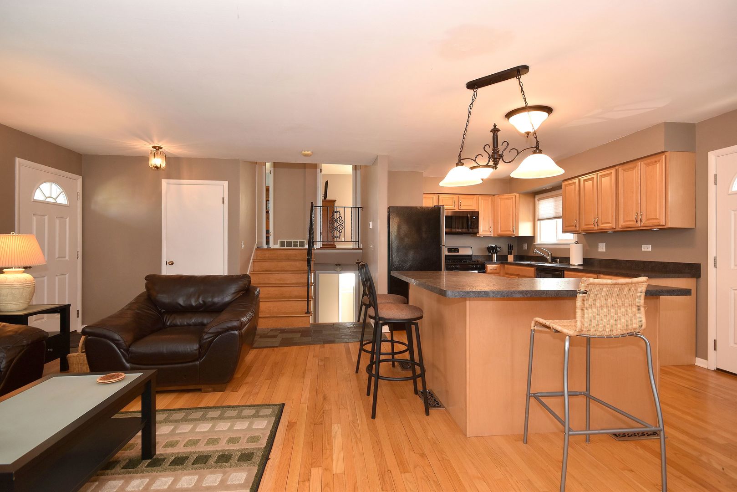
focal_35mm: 17
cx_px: 368
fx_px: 353
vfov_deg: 69.7
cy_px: 246
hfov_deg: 92.4
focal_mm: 11.5
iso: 200
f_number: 8
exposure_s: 1/6
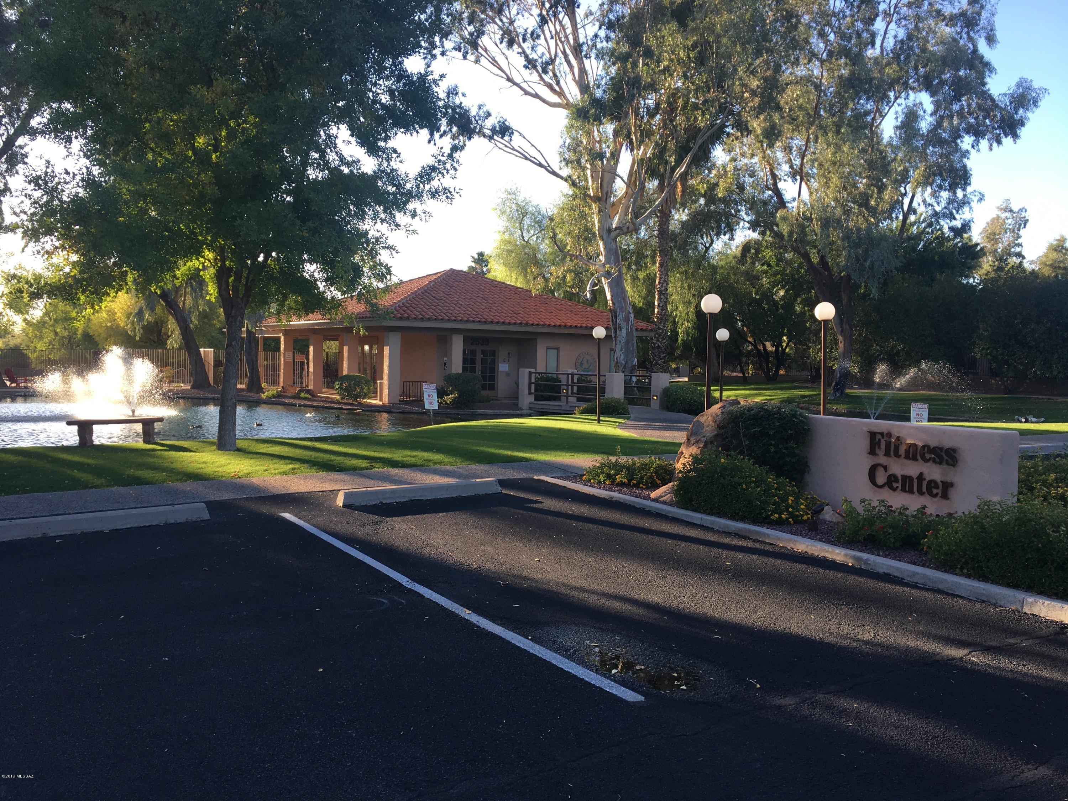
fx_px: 895
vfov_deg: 48.2
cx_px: 534
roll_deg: -1.0
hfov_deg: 61.7
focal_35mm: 29
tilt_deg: -1.9
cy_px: 400
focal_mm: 4.15
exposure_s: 1/256
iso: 25
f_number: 2.2
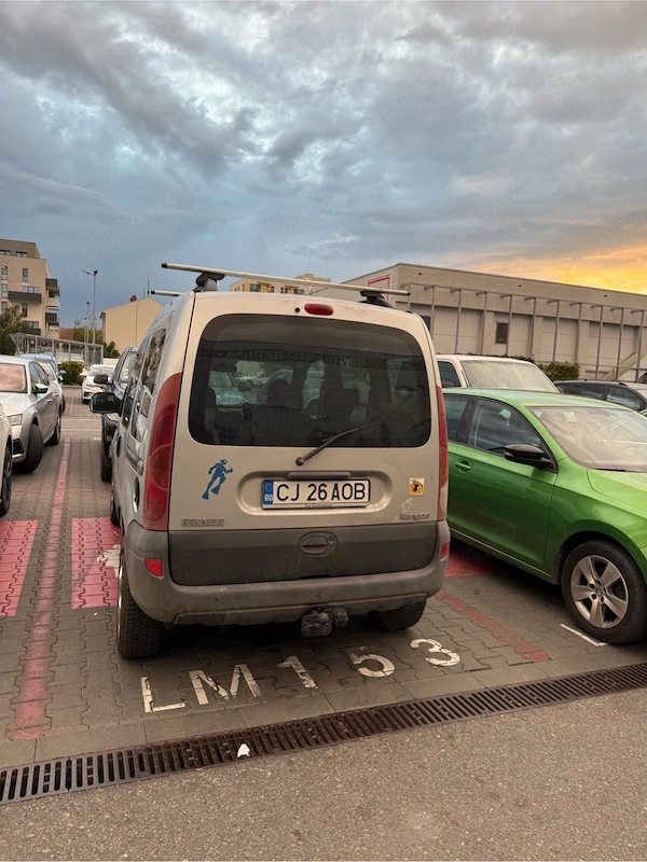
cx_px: 324
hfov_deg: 56.8
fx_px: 598
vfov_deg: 71.6
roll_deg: -3.4
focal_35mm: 24
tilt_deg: -3.8
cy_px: 431
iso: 80
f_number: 1.78
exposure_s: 1/126
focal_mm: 6.76
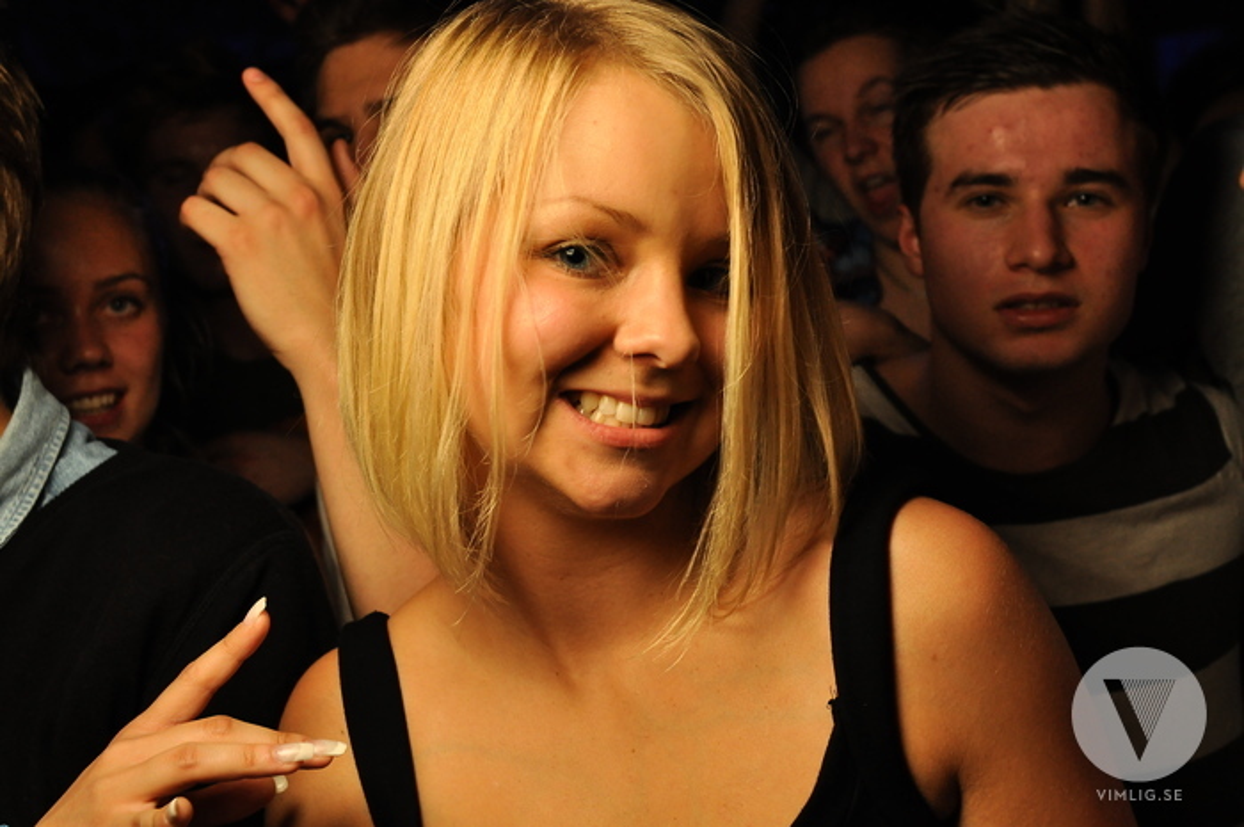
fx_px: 1450
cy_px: 414
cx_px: 622
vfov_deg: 31.8
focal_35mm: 42
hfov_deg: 46.4
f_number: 6.3
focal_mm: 28
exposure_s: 1/125
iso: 800
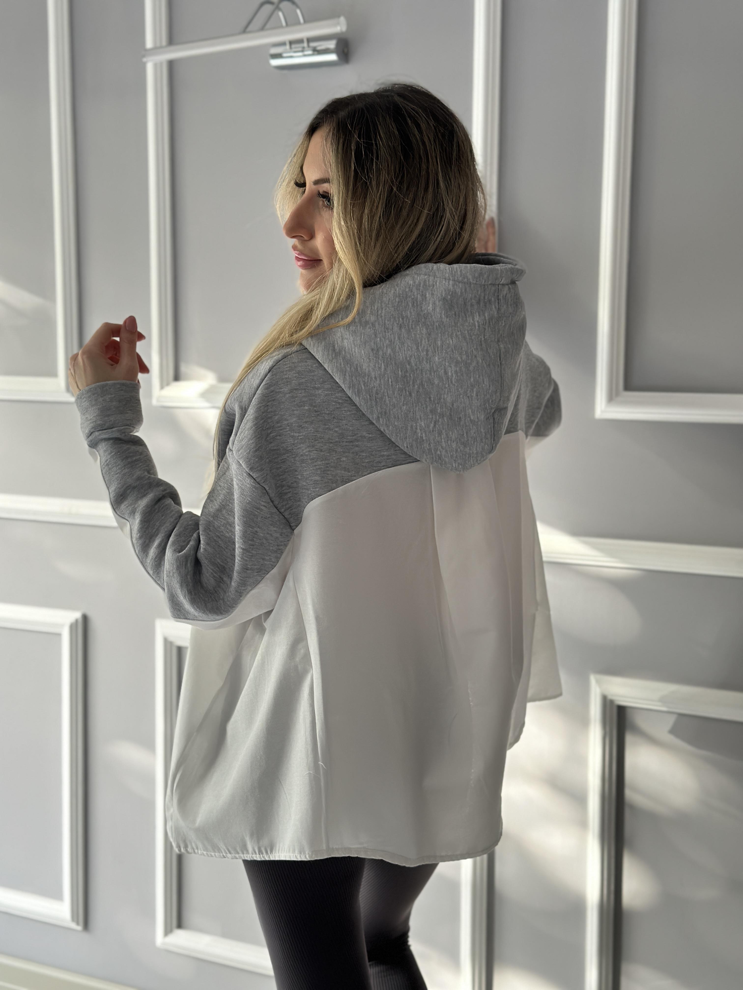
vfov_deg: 39.7
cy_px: 495
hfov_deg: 30.3
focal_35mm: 48
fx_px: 1374
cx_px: 372
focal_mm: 6.86
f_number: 1.78
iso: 125
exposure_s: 1/74
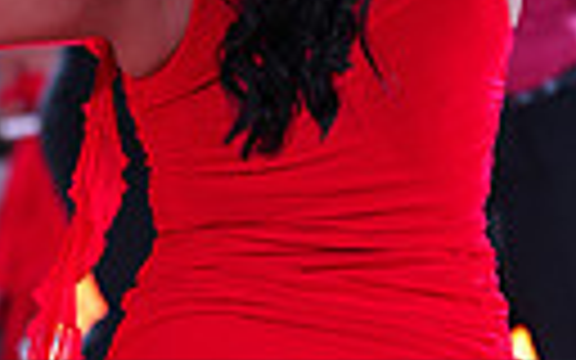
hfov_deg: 6.5
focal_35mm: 323
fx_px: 5070
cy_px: 513
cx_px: 20
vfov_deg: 4.0
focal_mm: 70
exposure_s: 1/400
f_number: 2.8
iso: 1600
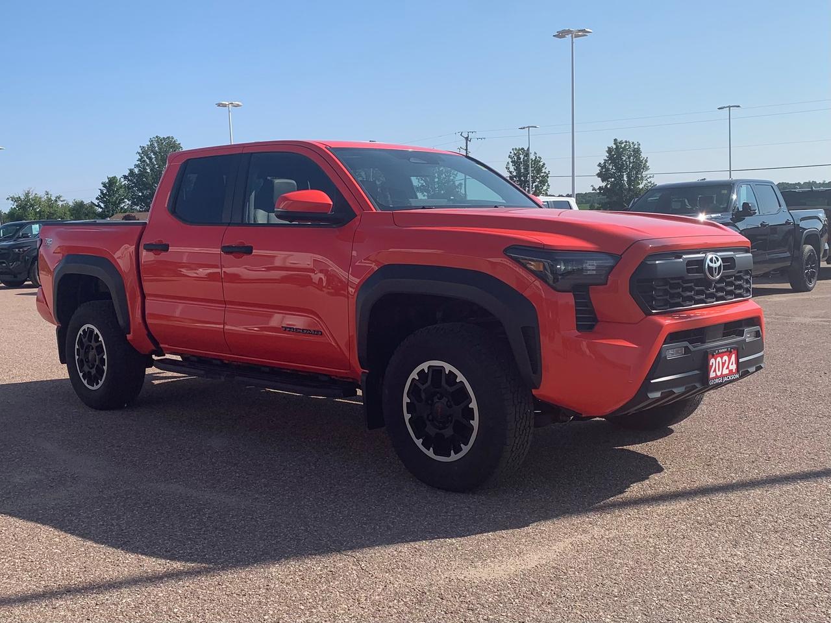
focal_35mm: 26
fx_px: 624
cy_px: 312
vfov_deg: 53.1
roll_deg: +2.7
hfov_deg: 67.3
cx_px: 416
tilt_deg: -6.8
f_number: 1.8
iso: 25
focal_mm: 4.25
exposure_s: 1/2681
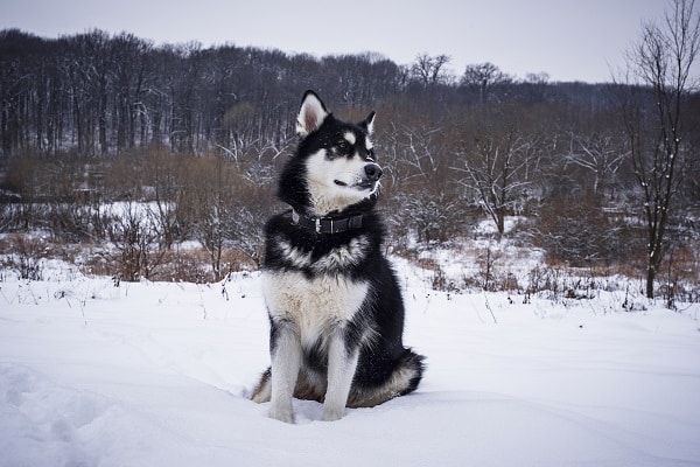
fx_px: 972
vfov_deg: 27.0
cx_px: 350
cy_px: 234
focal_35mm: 50
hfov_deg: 39.6
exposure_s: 1/125
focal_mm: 50
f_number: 11
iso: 200
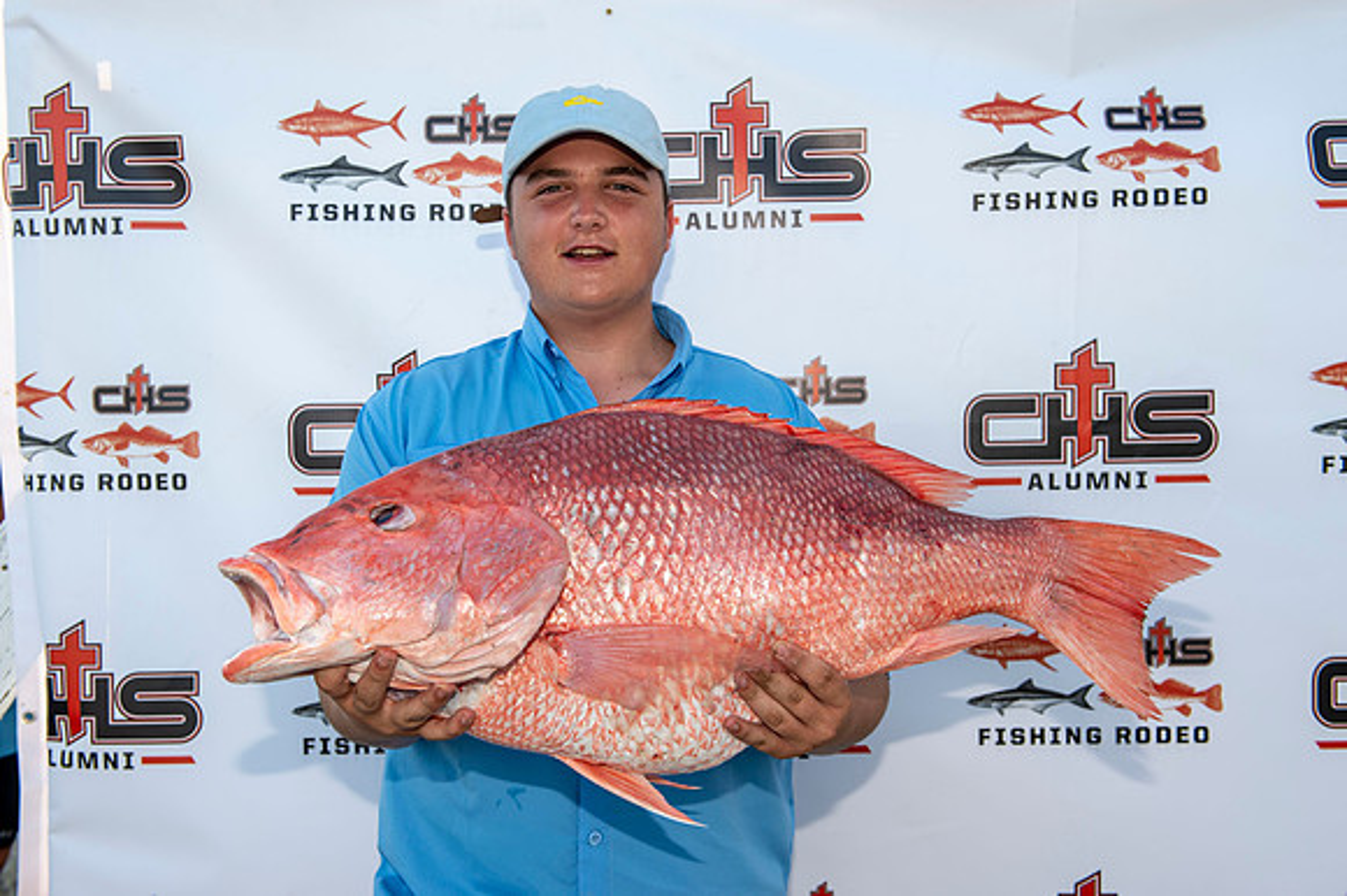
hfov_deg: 46.4
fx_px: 1571
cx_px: 674
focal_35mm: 42
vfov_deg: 31.9
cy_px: 448
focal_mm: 42
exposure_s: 1/125
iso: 100
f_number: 6.3
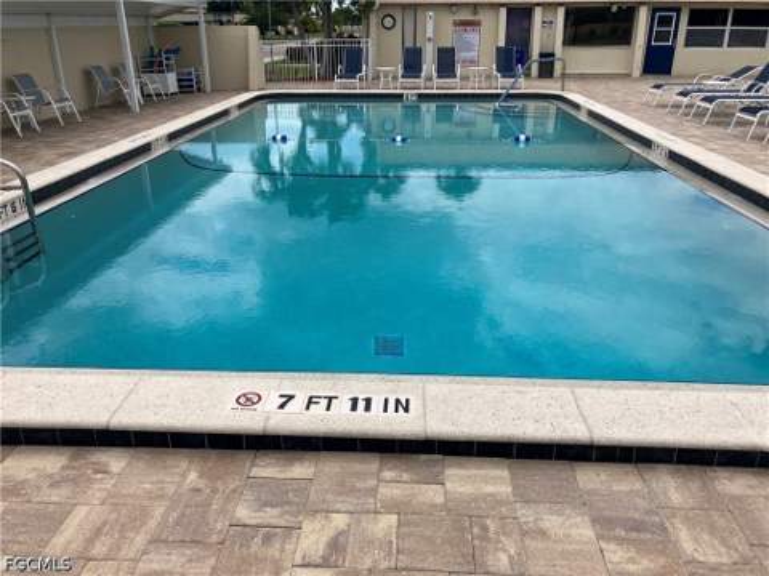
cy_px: 288
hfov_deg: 63.4
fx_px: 622
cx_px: 384
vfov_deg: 49.7
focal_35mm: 28
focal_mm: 3.99
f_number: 1.8
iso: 32
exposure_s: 1/3040
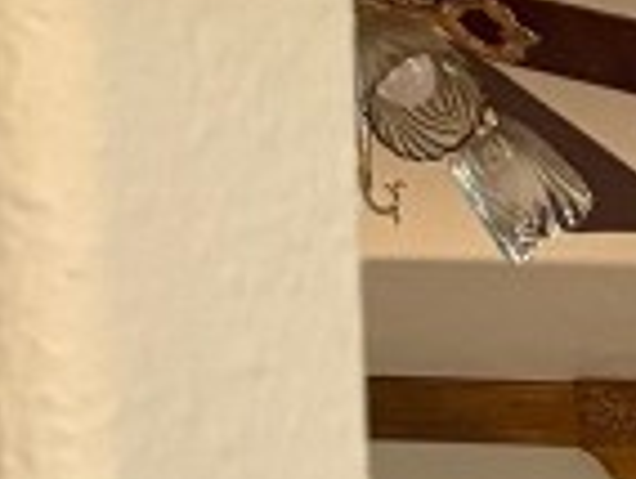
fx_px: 3442
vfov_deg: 6.8
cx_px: 2002
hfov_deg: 8.5
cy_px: 1692
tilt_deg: -8.1
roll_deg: -2.0
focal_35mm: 187
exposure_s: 1/60
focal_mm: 5.96
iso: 320
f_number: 1.6
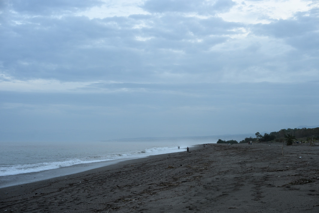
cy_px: 106
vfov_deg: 27.0
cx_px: 160
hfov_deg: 39.6
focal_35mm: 50
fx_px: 443
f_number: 5.6
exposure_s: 1/60
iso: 800
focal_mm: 50
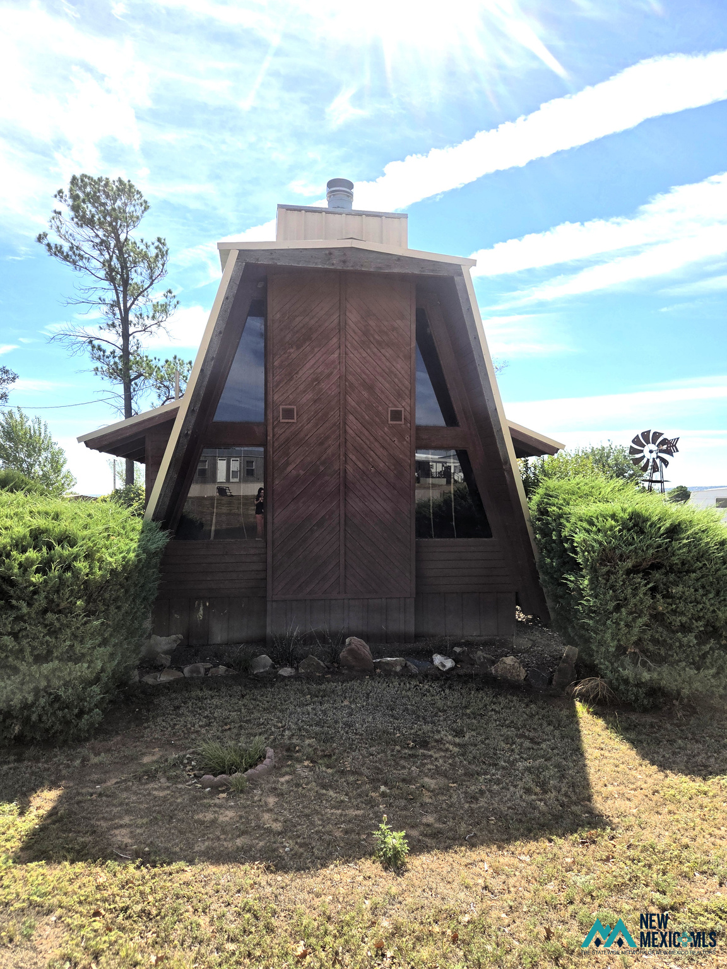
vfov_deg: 73.9
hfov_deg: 58.9
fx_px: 644
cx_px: 364
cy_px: 484
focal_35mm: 23
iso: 80
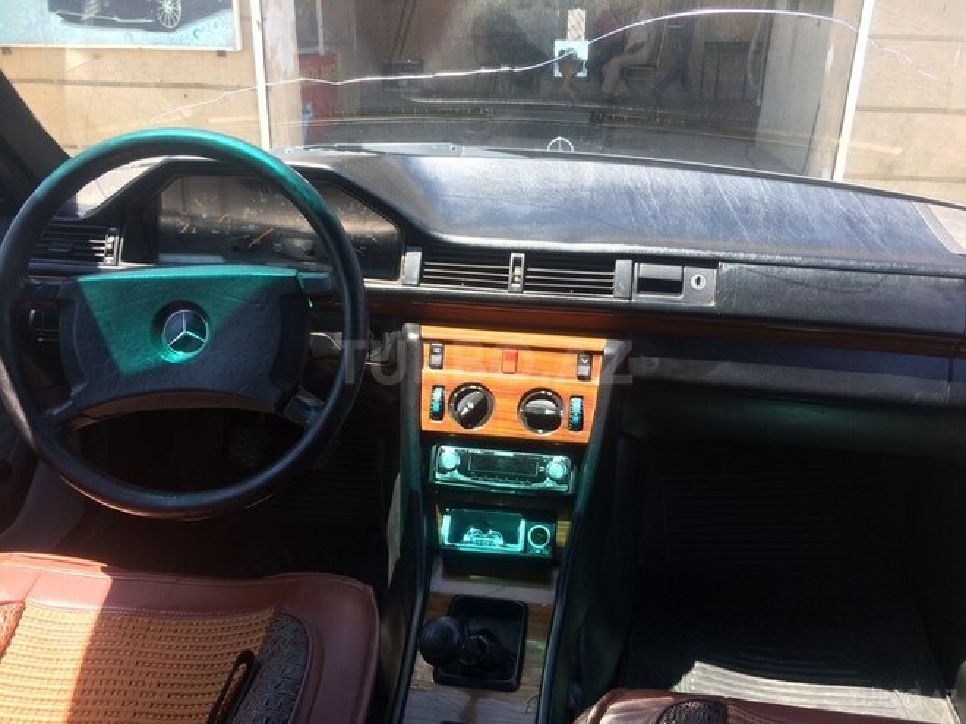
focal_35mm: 29
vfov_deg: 48.2
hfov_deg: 61.7
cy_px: 362
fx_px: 809
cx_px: 483
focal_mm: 4.15
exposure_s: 1/213
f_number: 2.2
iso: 32
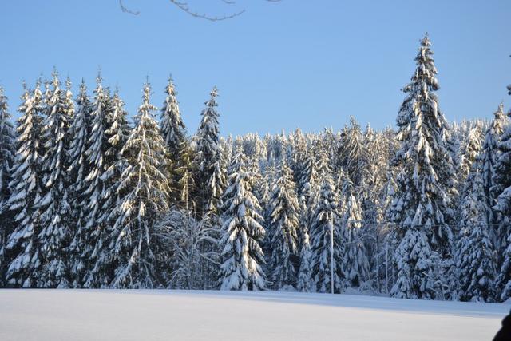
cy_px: 170
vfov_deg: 17.5
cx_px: 256
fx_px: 1107
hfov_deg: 26.0
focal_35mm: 78
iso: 100
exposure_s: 1/200
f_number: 7.1
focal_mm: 52
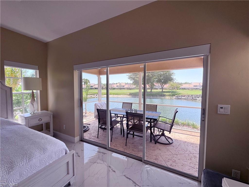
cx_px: 124
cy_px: 94
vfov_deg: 85.7
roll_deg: +0.2
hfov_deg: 102.1
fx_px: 101
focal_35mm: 14
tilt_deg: -3.5
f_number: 2.2
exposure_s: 1/268
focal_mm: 2.22
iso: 40
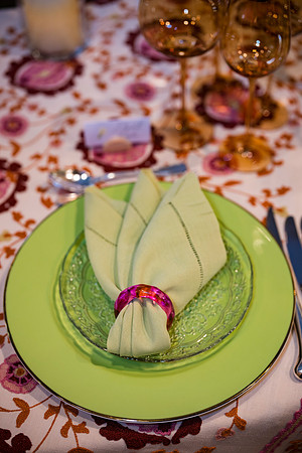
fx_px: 692
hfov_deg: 24.6
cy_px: 226
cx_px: 151
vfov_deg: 36.2
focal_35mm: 55
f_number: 2.2
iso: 280
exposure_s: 1/125
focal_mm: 55
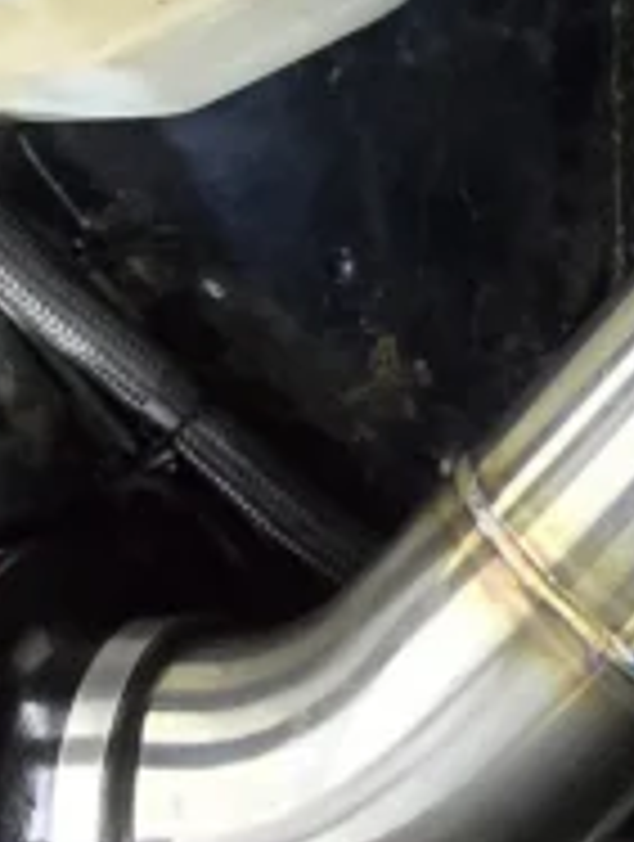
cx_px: 486
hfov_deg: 20.6
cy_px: 243
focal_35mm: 71
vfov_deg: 27.1
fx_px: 1728
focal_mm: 2.2
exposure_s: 1/60
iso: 1250
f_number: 2.2
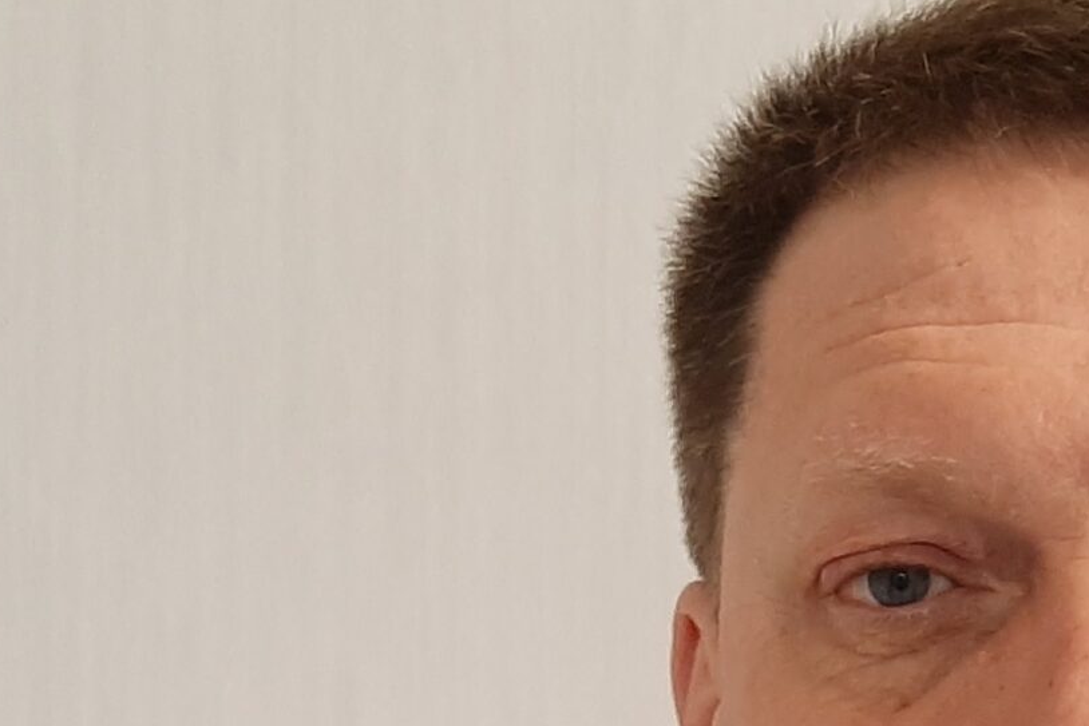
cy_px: 1132
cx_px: 1116
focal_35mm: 85
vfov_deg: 14.8
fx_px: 2572
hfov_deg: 22.9
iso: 160
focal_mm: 3.93
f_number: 1.7
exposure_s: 1/25
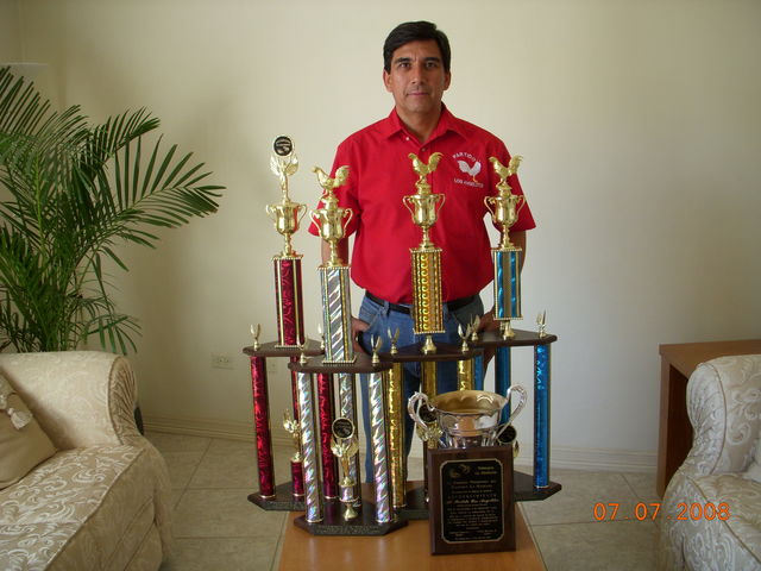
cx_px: 380
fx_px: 835
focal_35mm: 38
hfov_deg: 49.0
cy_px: 286
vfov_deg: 37.7
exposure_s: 1/30
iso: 125
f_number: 3.3
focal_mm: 6.3
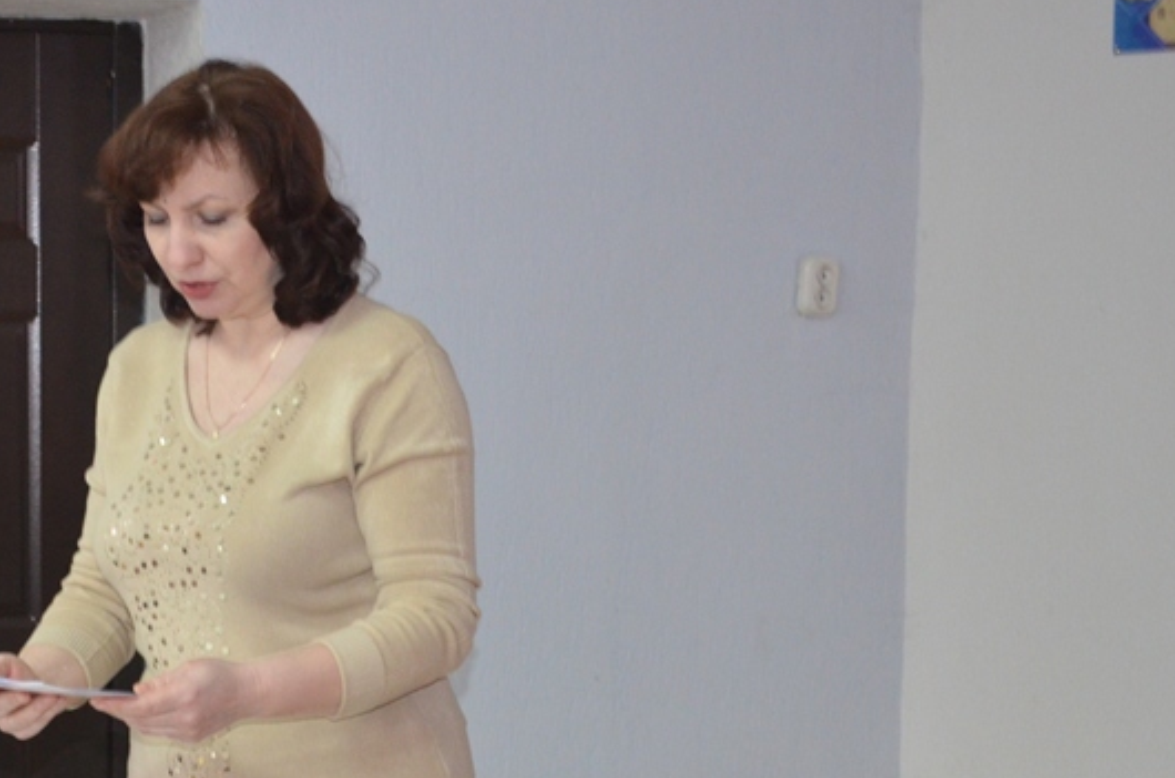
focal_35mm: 81
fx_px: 2636
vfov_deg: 16.7
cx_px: 133
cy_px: 564
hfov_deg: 24.5
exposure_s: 1/60
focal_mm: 29
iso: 2000
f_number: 4.5
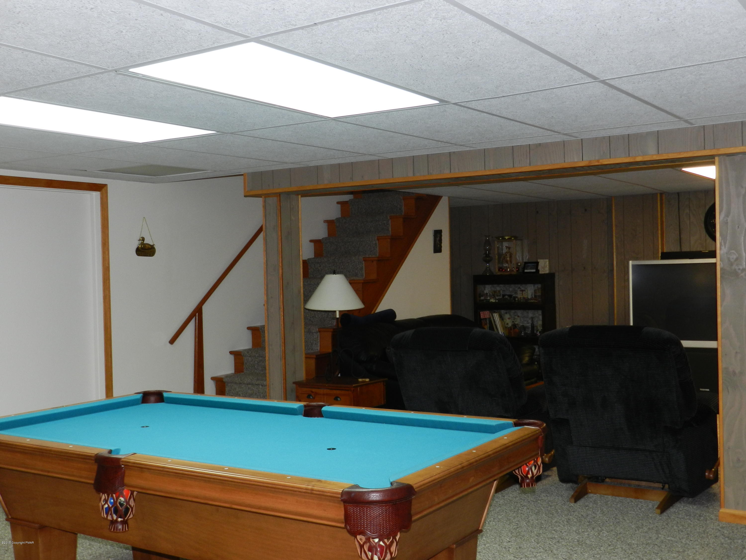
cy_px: 280
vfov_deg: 37.7
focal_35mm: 38
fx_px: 819
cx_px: 373
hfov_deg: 49.0
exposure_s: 1/30
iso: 220
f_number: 4
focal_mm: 6.7
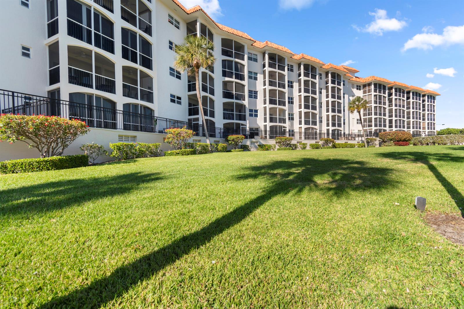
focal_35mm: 15
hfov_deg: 100.4
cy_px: 154
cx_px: 232
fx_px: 193
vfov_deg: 77.3
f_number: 8
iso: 100
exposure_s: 1/100
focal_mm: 10
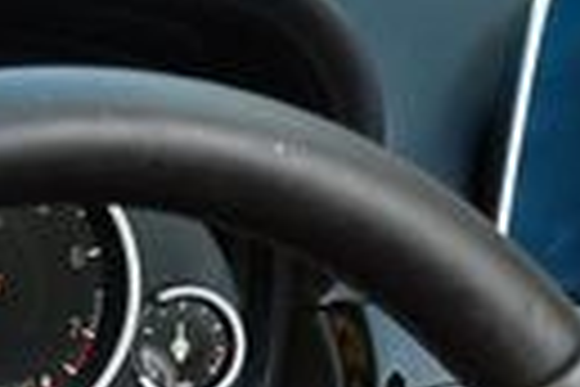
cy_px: 878
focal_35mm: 198
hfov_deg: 10.4
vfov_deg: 6.6
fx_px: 3190
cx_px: 310
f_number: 3.8
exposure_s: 1/250
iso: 560
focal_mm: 20
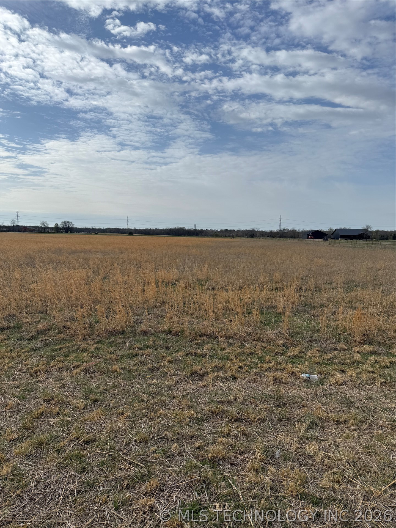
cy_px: 264
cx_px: 198
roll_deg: -2.1
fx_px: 366
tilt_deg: -5.0
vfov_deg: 71.6
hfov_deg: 56.8
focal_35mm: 24
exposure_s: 1/6711
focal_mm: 6.76
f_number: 1.78
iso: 80
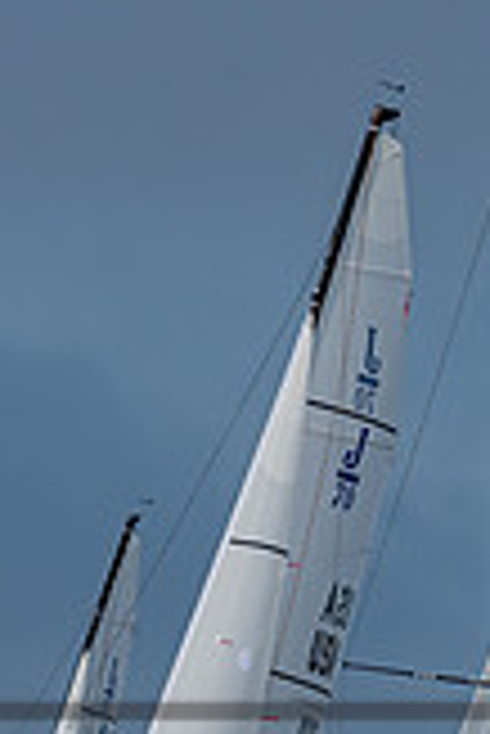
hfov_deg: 2.0
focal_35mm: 682
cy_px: 1010
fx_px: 13894
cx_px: -454
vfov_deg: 3.0
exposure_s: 1/2500
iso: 400
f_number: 6.3
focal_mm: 155
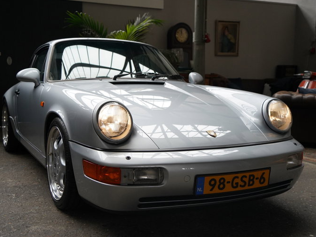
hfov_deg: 43.8
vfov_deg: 33.6
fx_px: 393
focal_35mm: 43
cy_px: 118
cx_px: 142
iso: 2000
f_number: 4
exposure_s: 1/1600
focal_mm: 39
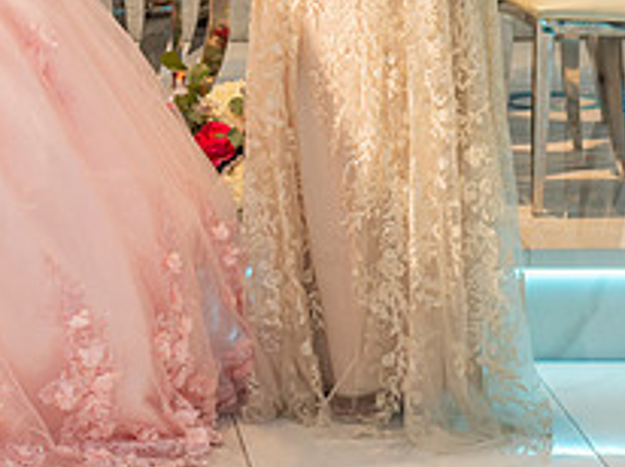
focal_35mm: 179
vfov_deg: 8.2
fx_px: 3228
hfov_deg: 10.7
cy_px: -74
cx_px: -249
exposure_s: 1/125
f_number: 5
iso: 1000
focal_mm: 66
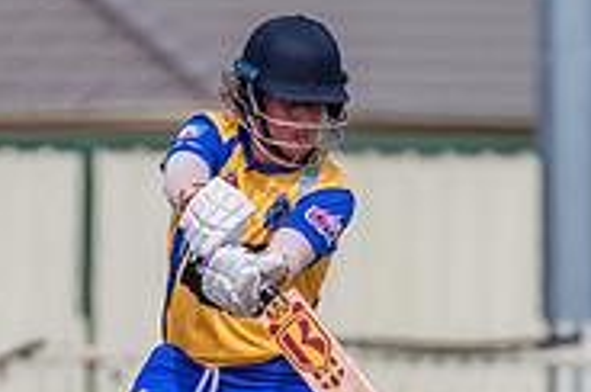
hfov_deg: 1.1
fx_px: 31399
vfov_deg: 0.7
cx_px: 379
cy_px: 477
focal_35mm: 1916
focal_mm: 600
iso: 800
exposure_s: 1/2500
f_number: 8
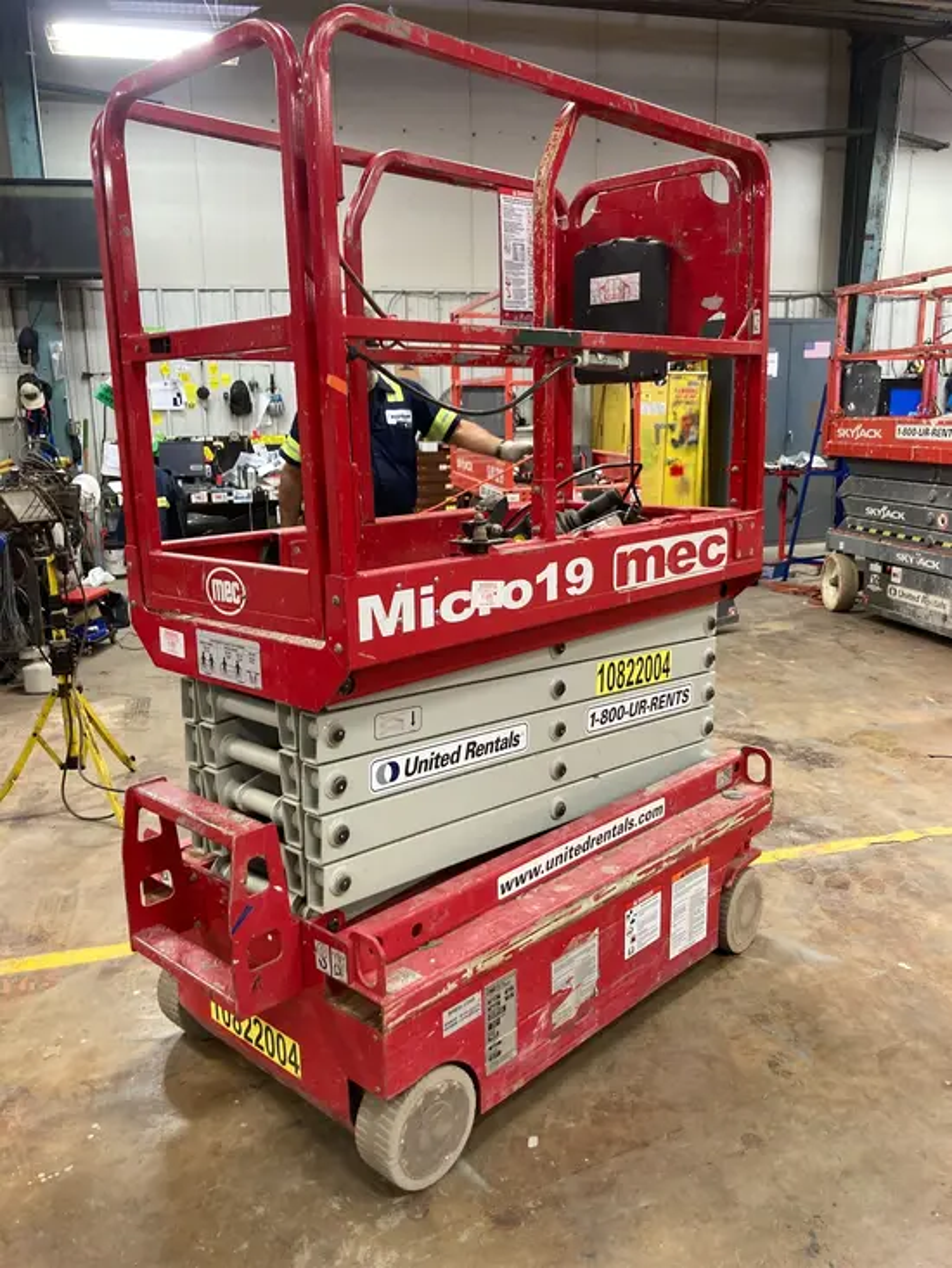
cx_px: 476
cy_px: 634
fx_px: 1026
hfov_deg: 49.8
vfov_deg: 63.4
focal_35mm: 28
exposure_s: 1/60
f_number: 1.8
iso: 200
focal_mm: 3.99
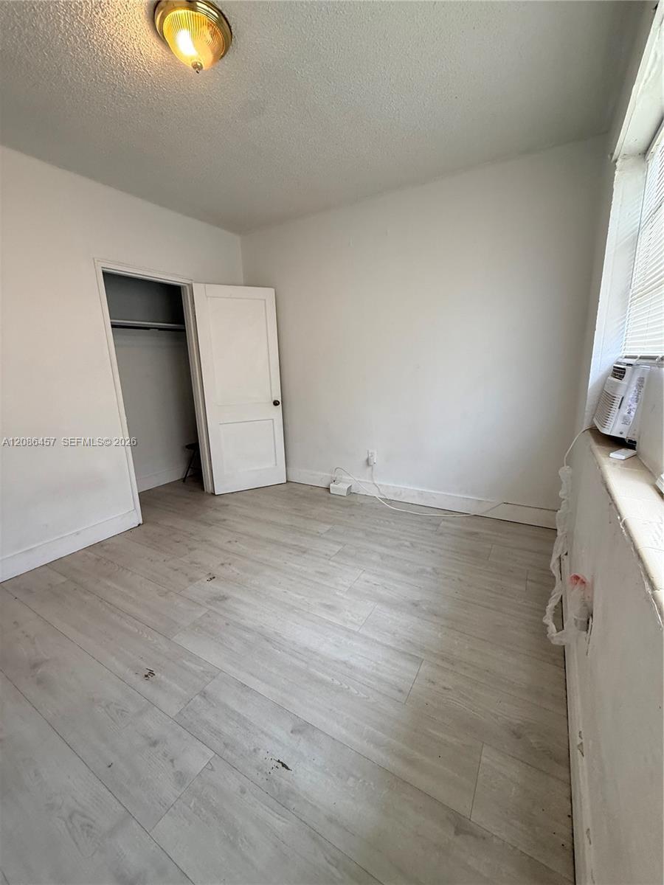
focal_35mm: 14
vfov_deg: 102.1
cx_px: 332
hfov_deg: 85.7
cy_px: 442
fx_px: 358
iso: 200
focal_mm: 2.22
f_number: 2.2
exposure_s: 1/120
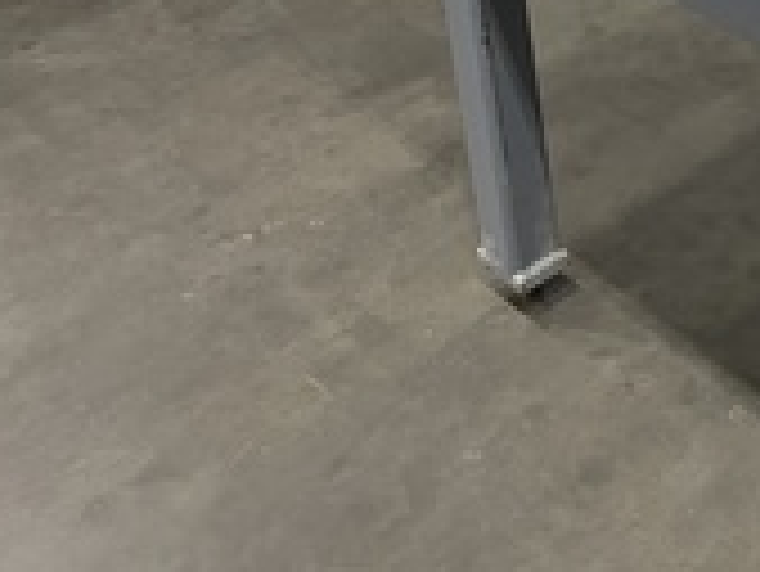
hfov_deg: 24.4
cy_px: -230
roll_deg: -0.1
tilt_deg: -21.7
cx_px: 944
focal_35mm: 71
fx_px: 1560
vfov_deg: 18.8
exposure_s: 1/60
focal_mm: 5.1
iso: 250
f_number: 1.6
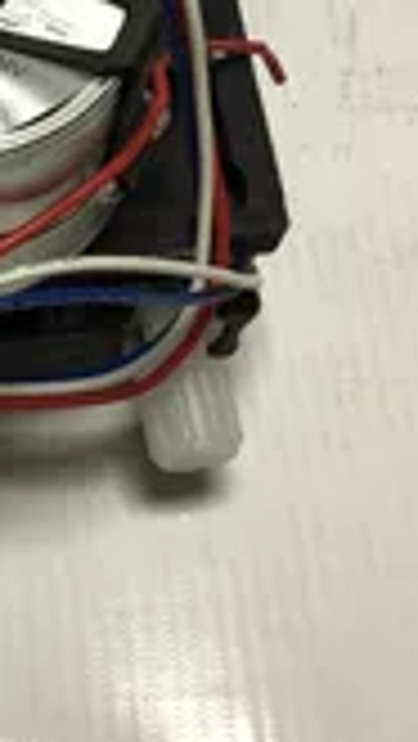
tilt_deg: -62.0
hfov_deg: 14.2
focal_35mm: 82
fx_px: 1613
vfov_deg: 25.7
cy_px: 234
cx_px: -121
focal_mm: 3.3
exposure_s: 1/144
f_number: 2.4
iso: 25
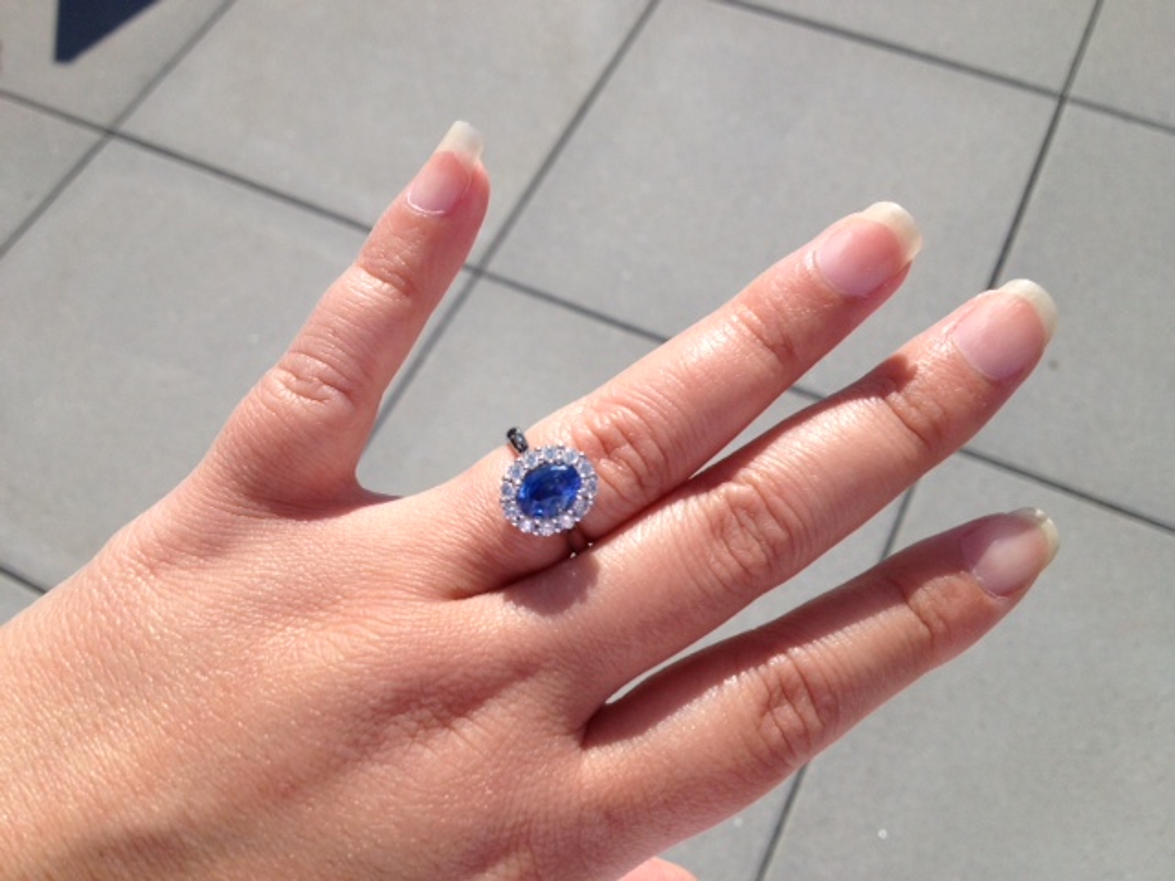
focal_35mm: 35
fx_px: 1188
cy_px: 440
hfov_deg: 52.6
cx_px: 588
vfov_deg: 40.7
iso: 64
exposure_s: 1/2907
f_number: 2.4
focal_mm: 4.28
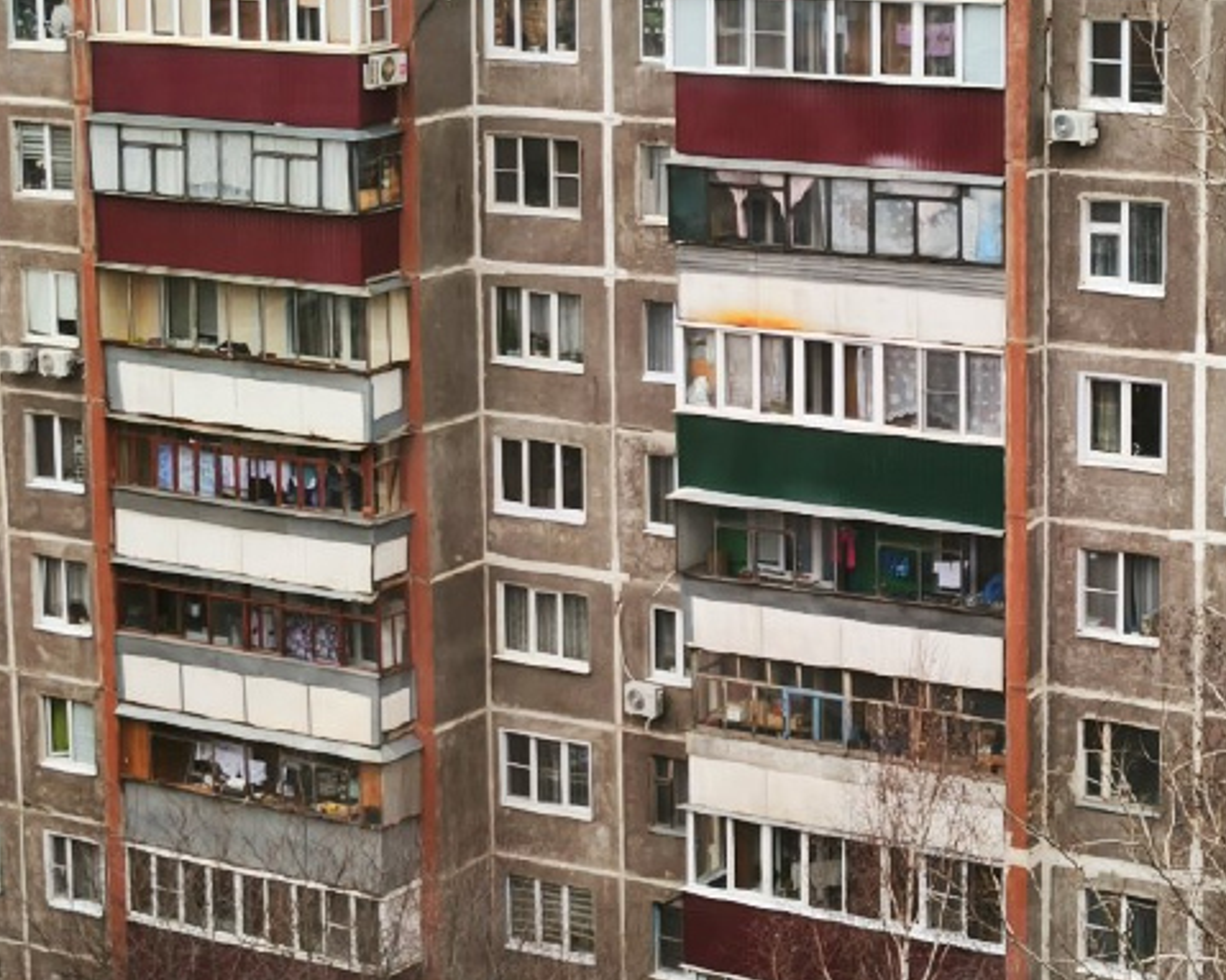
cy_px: 206
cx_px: 886
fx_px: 3265
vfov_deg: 17.0
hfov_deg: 21.1
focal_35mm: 90
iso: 80
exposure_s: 1/178
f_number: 1.7
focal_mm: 5.35
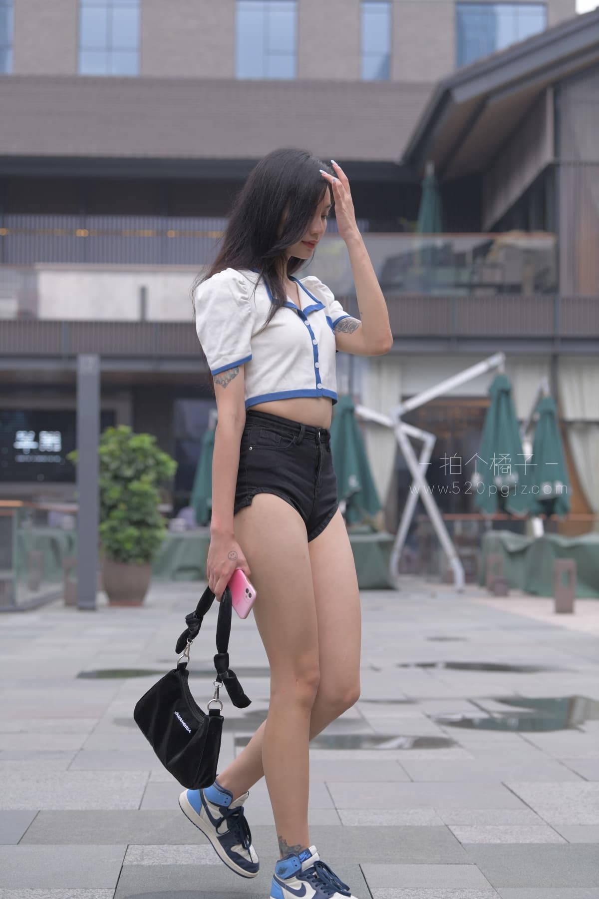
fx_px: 1747
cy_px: 450
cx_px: 300
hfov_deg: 19.5
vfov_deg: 28.8
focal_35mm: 70
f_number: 4
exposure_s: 1/1250
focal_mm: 70
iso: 900
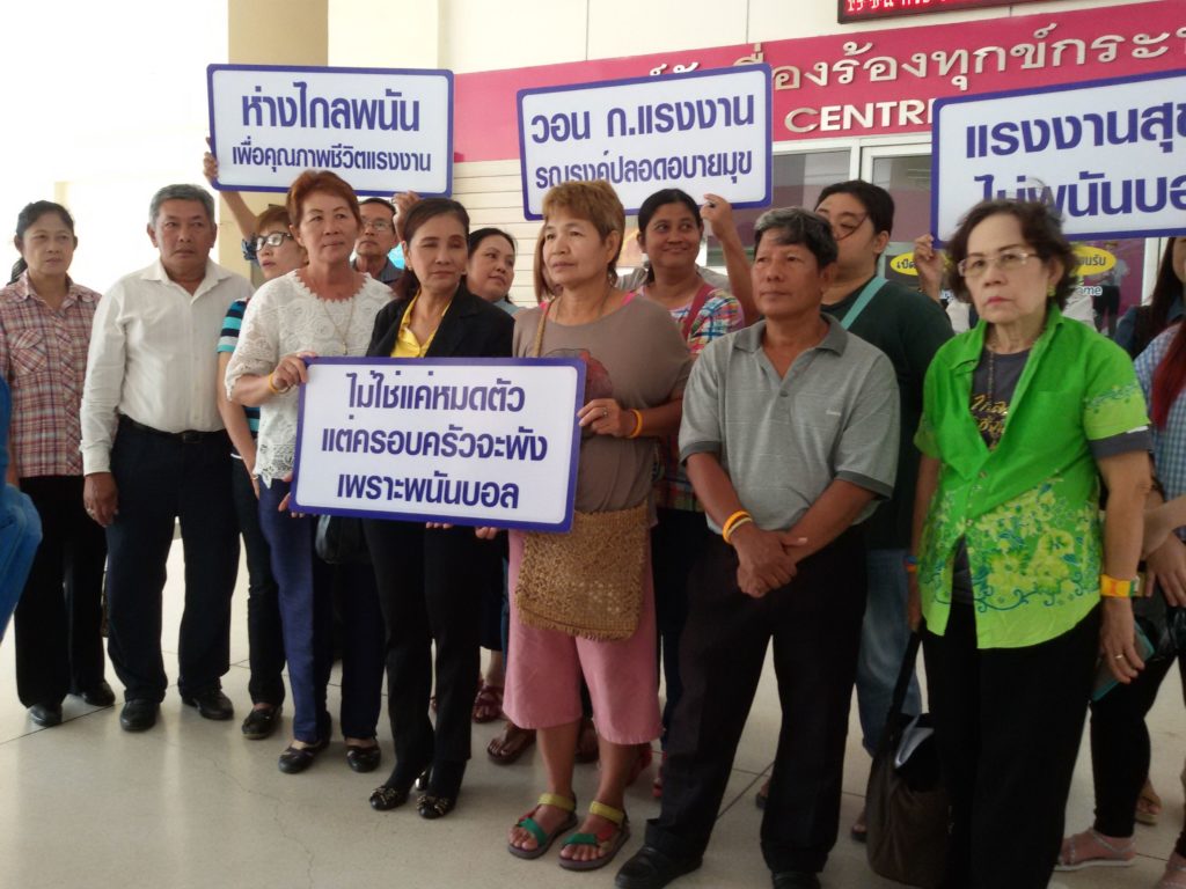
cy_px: 444
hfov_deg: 58.4
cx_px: 593
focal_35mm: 31
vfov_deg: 45.4
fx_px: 1062
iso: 100
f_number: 2.4
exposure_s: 1/33
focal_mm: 2.93
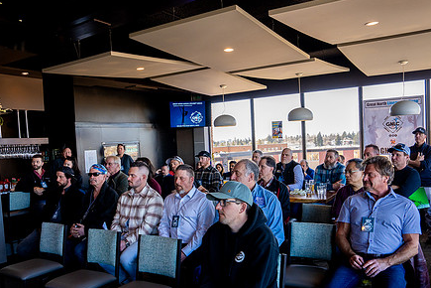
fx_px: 383
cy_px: 174
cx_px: 210
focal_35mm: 32
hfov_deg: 58.7
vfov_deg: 40.9
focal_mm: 24
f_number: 5.6
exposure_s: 1/160
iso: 1250
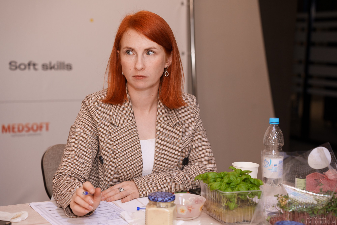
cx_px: 168
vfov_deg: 18.2
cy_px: 112
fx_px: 702
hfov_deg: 27.0
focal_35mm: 75
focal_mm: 75
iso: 320
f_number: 4
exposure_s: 1/250
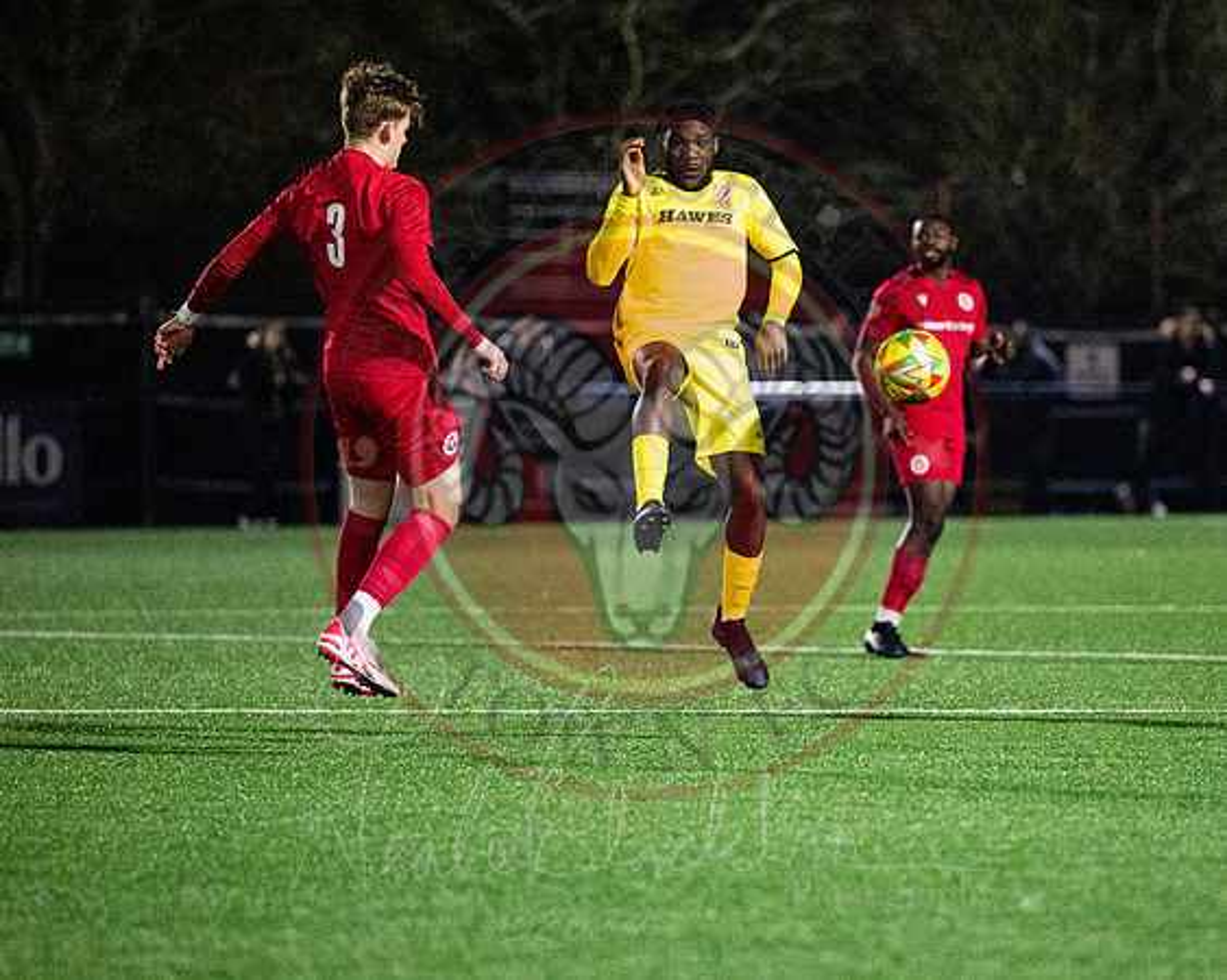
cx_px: 780
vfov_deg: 4.7
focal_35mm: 327
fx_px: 11882
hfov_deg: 5.9
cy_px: 511
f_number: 2.8
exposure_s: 1/1000
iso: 8000
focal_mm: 200
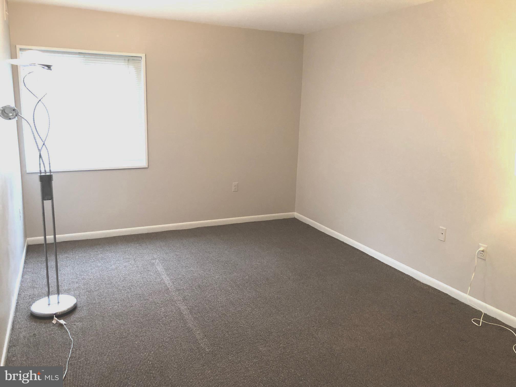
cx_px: 258
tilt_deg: -10.6
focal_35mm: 28
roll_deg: -1.1
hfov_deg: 63.4
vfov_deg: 49.7
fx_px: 417
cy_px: 194
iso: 40
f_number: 1.8
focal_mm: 4
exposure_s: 1/15
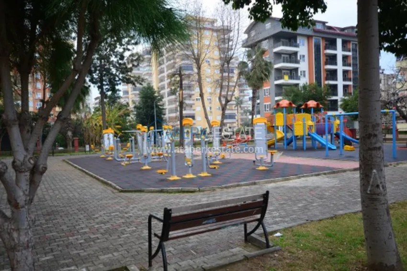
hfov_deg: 61.9
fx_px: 339
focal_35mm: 30
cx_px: 204
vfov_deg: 43.6
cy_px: 136
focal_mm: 20
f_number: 5.6
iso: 200
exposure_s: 1/13
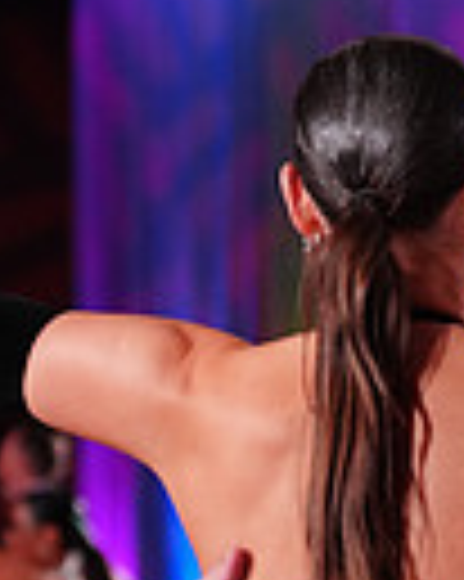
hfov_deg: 5.2
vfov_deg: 6.4
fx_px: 5087
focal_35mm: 296
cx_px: 529
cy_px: 908
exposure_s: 1/640
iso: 2000
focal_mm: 70
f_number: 2.8
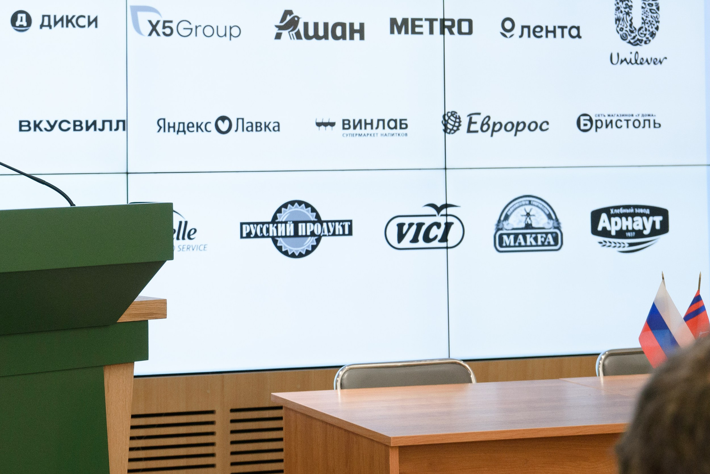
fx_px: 1835
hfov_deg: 21.4
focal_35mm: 93
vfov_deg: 14.6
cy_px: 51
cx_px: 80
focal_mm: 48
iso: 1600
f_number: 5
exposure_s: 1/250
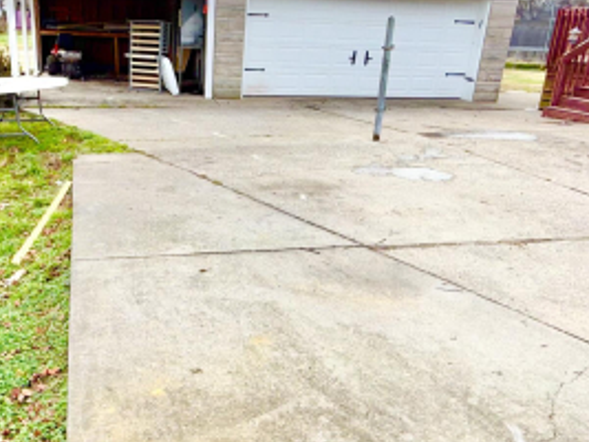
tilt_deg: -21.4
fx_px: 595
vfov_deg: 40.6
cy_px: 243
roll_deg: -2.1
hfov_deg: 51.8
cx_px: 202
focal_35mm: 35
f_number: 2.2
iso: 16
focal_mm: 2.22
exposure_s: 1/284
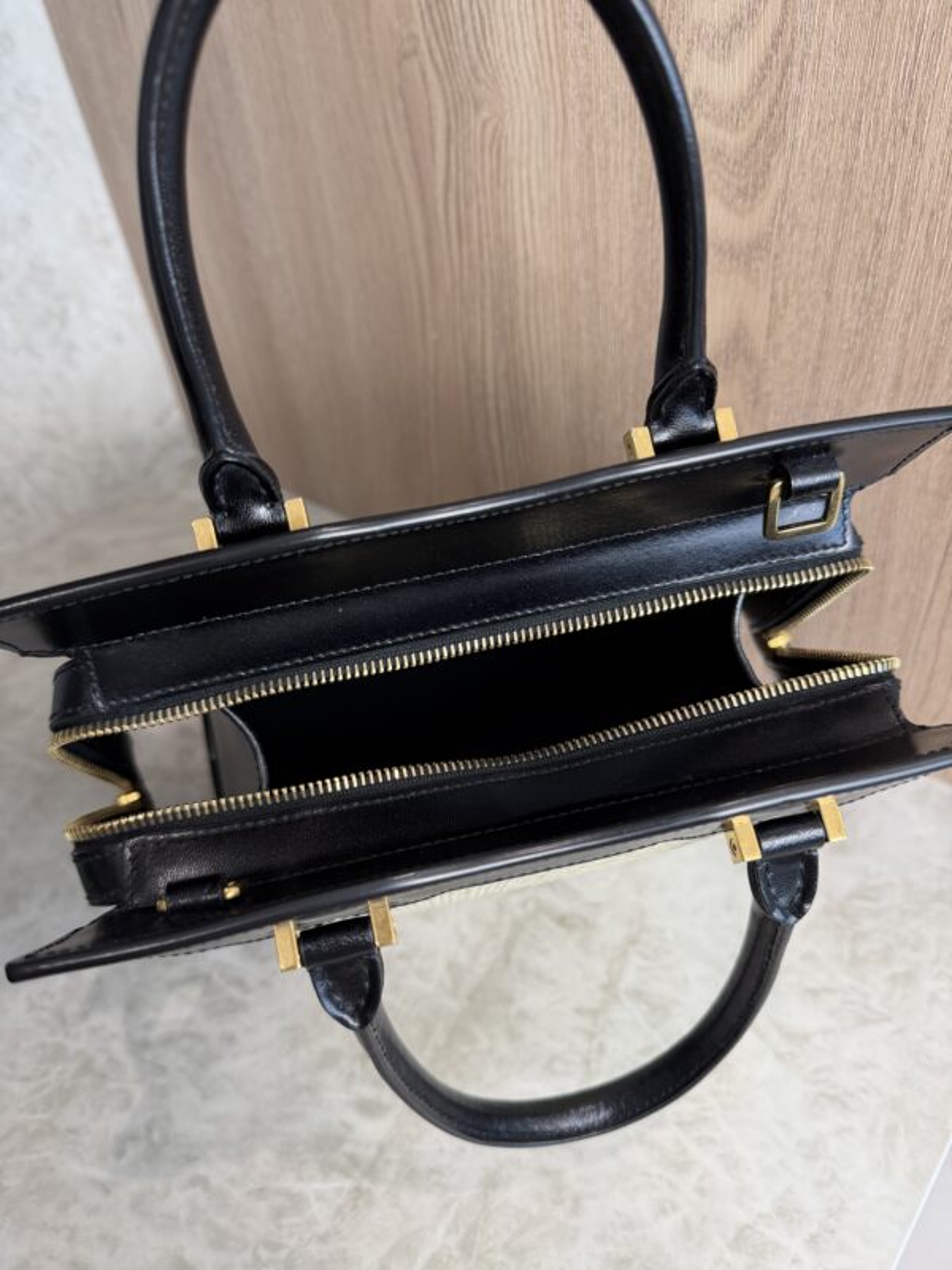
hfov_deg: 56.8
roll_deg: +7.9
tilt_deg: -42.6
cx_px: 476
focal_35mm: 24
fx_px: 880
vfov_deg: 71.6
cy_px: 635
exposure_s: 1/120
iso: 200
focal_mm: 6.76
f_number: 1.78
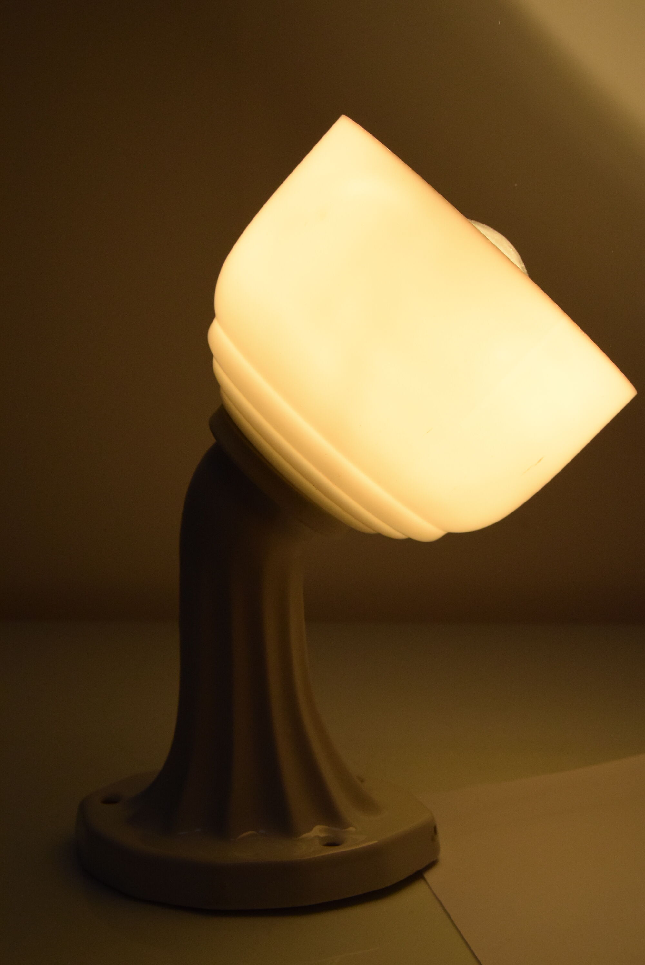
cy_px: 482
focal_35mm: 46
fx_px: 1247
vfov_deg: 42.3
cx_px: 322
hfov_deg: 29.0
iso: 1600
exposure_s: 1/250
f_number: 8
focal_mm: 31
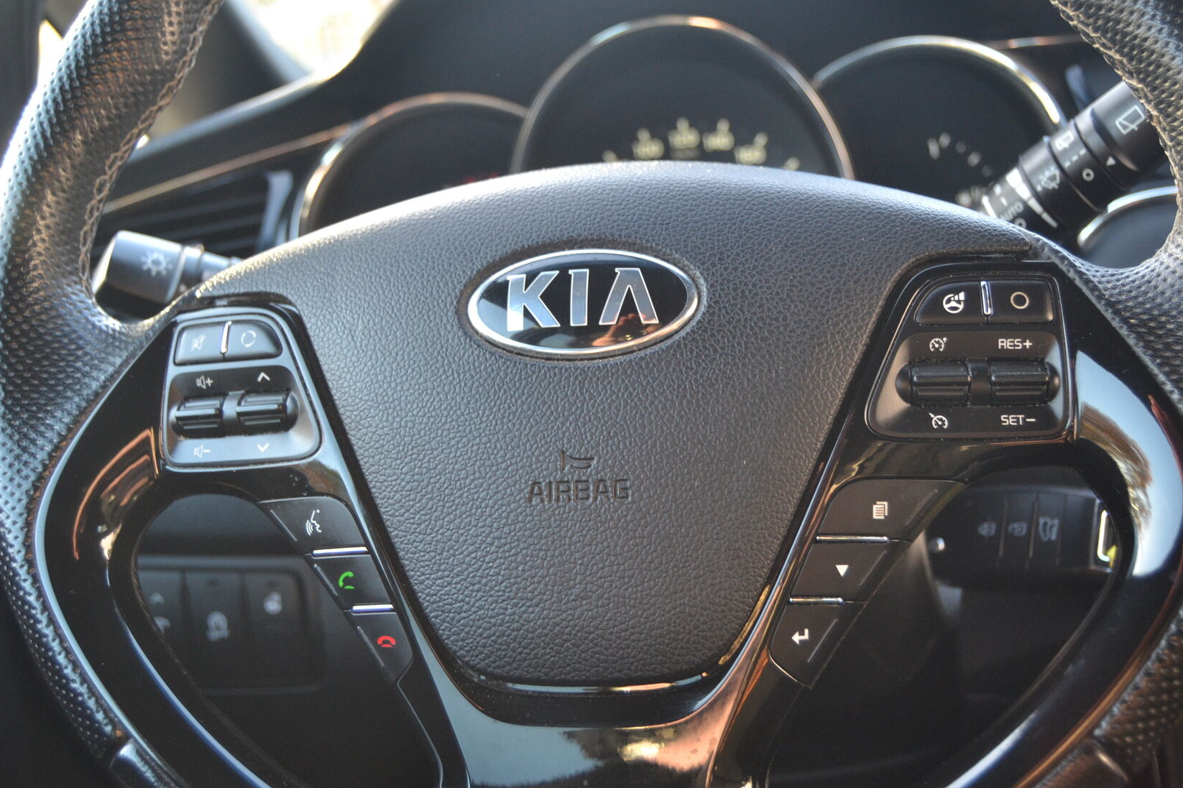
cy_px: 358
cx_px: 614
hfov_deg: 46.4
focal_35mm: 42
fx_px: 1380
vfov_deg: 31.9
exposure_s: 1/60
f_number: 3.8
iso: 500
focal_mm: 24
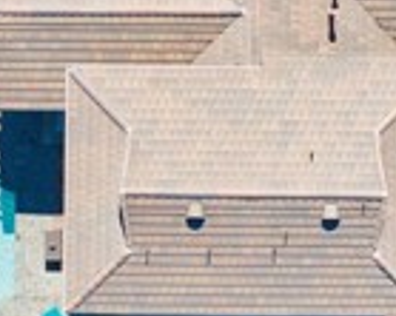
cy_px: 100
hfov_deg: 15.9
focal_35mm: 121
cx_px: 174
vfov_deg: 12.7
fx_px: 1417
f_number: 5
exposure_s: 1/320
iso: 100
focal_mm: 10.26
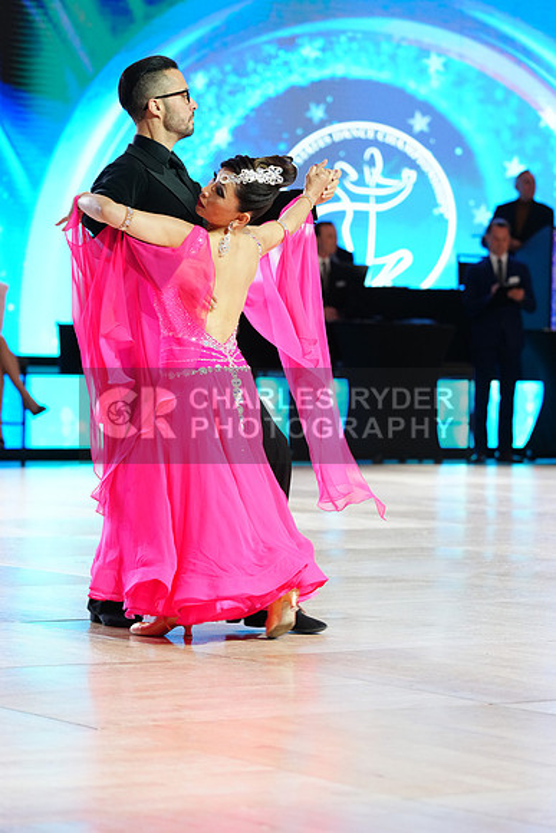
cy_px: 416
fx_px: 3033
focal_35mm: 131
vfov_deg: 15.6
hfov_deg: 10.5
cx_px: 278
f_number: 4
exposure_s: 1/250
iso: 2500
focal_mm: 131
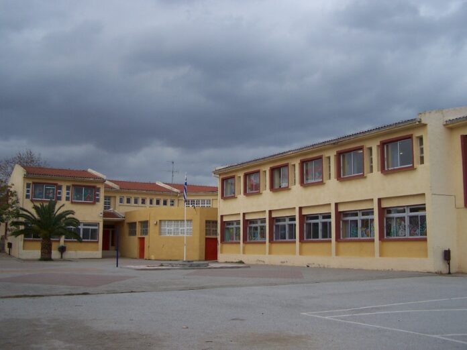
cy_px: 175
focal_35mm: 38
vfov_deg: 37.7
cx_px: 234
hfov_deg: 49.0
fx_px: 513
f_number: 2.8
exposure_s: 1/750
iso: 80
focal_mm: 6.3
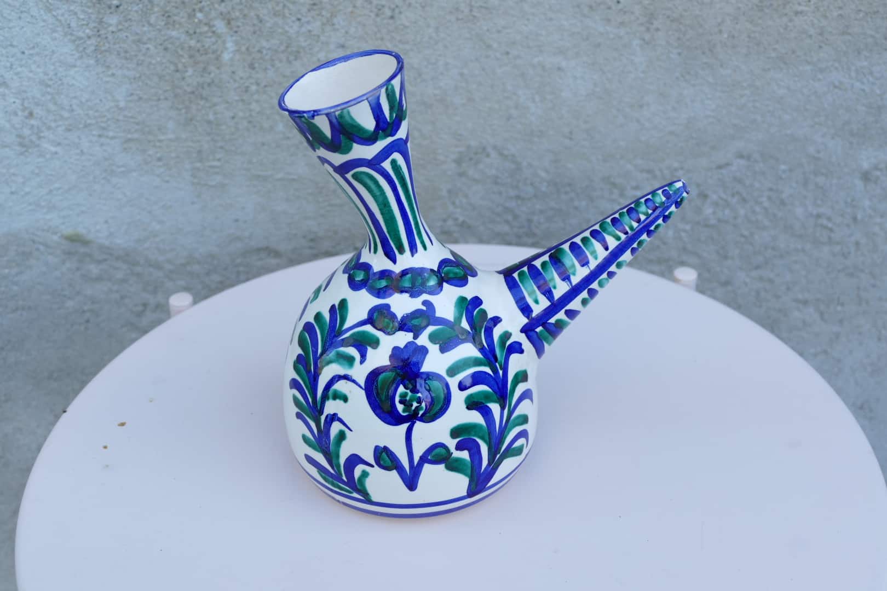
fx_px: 1183
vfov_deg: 28.1
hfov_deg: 41.1
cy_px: 296
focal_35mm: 48
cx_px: 444
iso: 125
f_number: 3.3
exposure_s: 1/100
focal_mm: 17.54
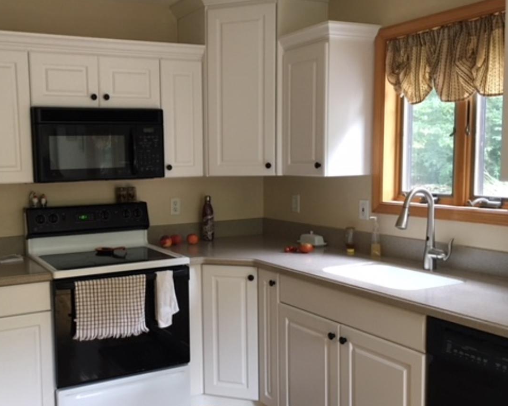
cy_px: 217
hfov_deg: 47.2
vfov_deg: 39.1
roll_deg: +0.8
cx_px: 169
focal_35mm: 38
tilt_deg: -6.4
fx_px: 571
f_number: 2.2
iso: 125
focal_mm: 4.15
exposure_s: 1/30
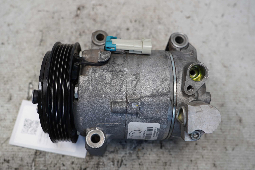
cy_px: 85
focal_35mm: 39
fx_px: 276
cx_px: 128
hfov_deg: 49.6
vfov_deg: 34.1
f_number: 4
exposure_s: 1/60
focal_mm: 26
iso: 160
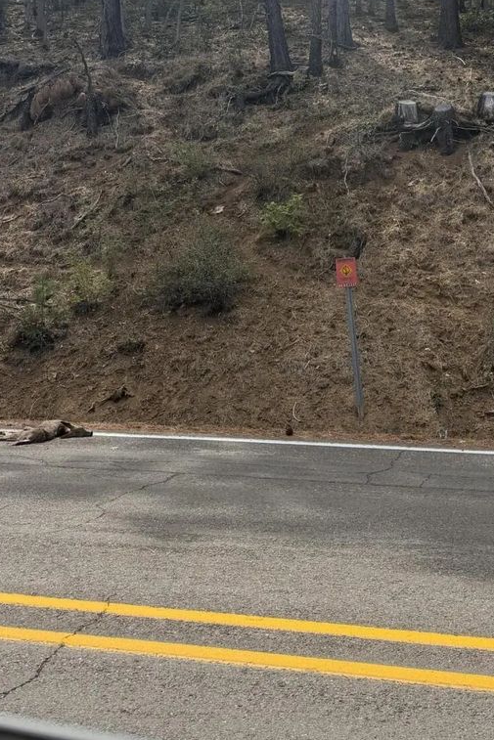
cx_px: 305
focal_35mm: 45
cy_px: 80
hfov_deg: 29.8
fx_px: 926
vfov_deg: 40.4
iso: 100
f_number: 1.78
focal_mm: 6.76
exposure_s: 1/2907
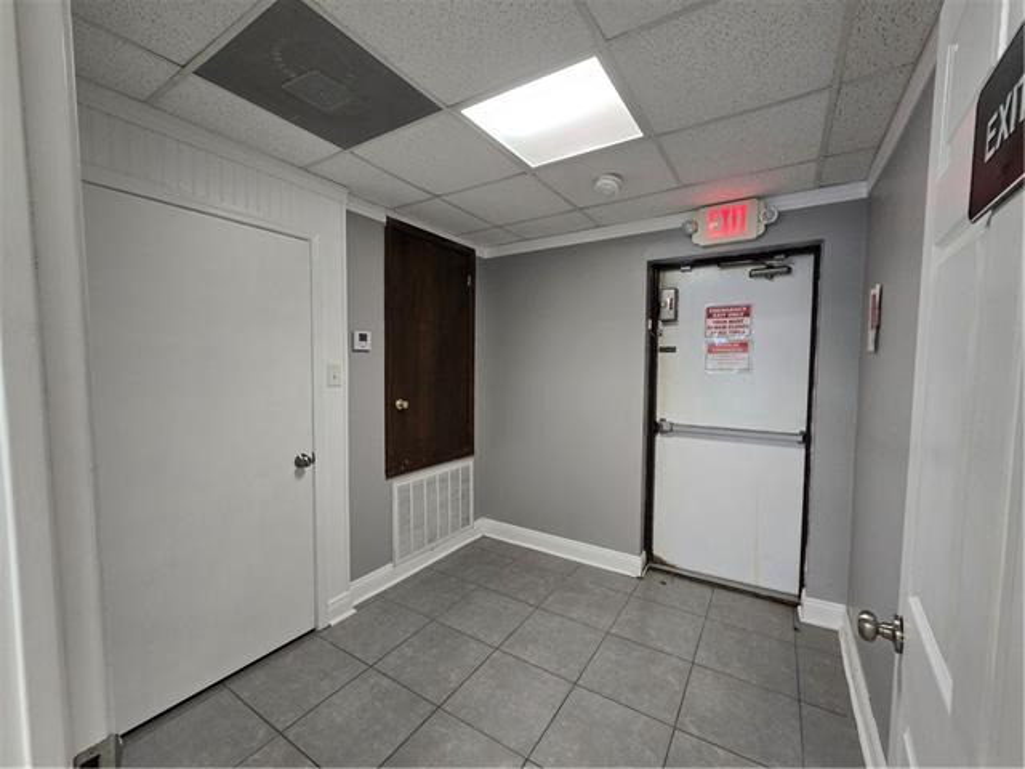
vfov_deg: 89.9
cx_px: 512
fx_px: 385
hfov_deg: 106.2
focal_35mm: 13
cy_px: 384
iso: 250
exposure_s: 1/60
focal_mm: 2.2
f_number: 2.2
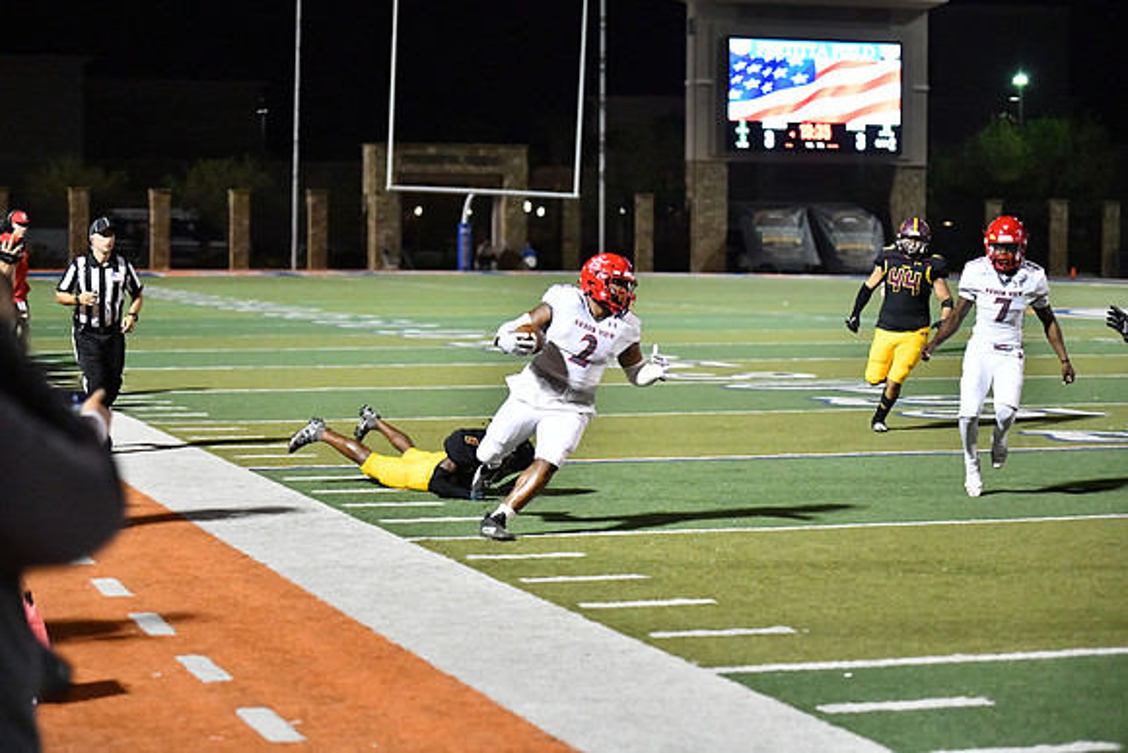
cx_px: 564
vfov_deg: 15.2
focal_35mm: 90
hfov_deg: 22.6
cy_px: 376
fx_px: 2821
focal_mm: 90
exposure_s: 1/3200
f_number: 2.8
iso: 14400
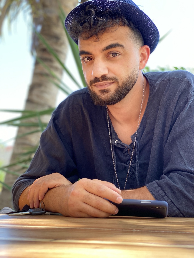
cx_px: 97
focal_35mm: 52
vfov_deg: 36.8
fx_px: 389
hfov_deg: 28.0
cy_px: 129
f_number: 2
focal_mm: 6
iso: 25
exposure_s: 1/122
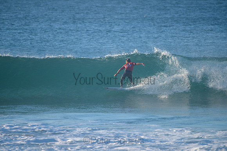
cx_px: 114
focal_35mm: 540
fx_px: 3404
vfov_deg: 2.5
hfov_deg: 3.8
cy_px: 72
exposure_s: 1/2000
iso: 500
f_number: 5.6
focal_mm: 500
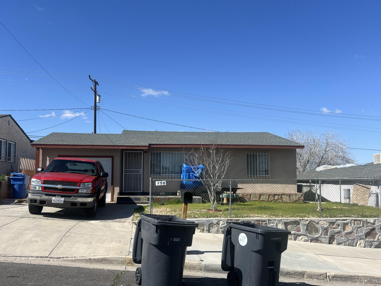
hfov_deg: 59.8
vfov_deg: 46.7
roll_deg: +0.3
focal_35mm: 30
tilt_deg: +2.8
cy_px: 158
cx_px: 171
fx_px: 330
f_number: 1.5
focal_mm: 5.7
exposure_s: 1/5076
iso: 50
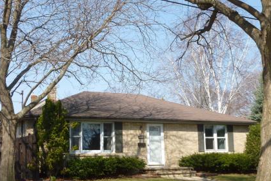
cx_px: 134
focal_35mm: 56
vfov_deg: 24.2
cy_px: 89
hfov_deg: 35.6
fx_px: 422
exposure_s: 1/640
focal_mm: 6.9
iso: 100
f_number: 3.7
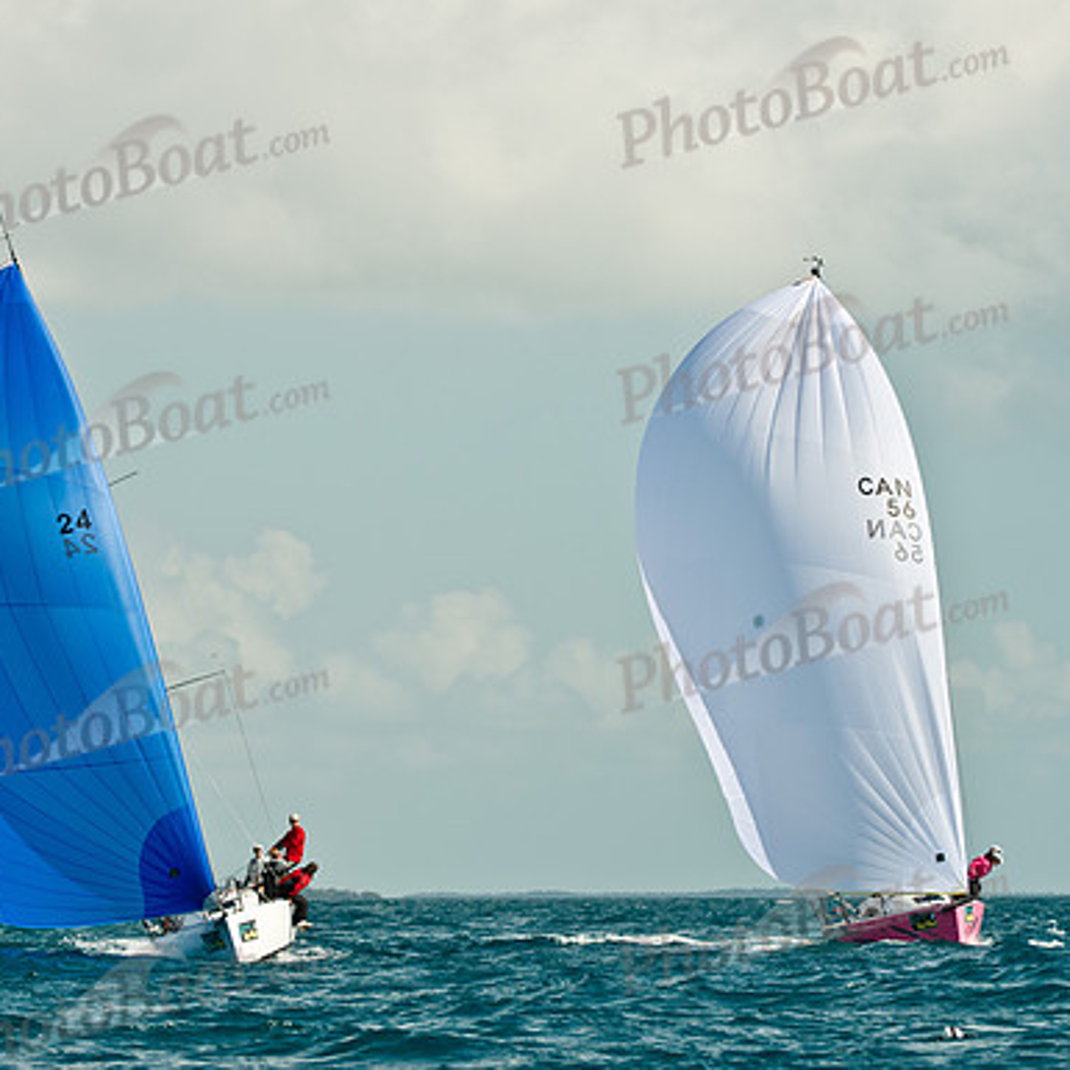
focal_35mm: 258
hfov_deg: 6.8
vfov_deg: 6.8
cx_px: 475
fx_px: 9023
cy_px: 535
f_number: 9
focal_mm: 200
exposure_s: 1/1600
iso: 400
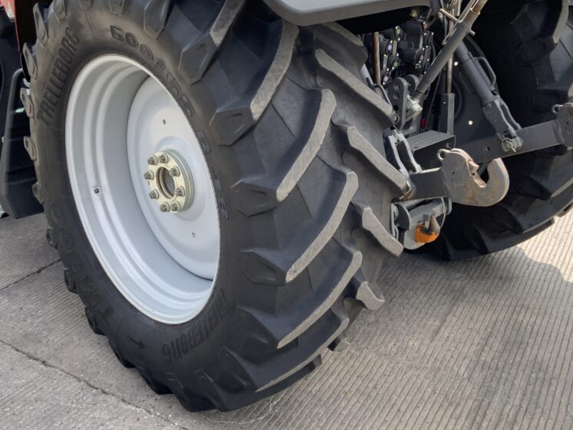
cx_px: 246
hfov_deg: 46.6
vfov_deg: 35.9
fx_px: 662
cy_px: 173
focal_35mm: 40
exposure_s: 1/425
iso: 16
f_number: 1.8
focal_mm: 3
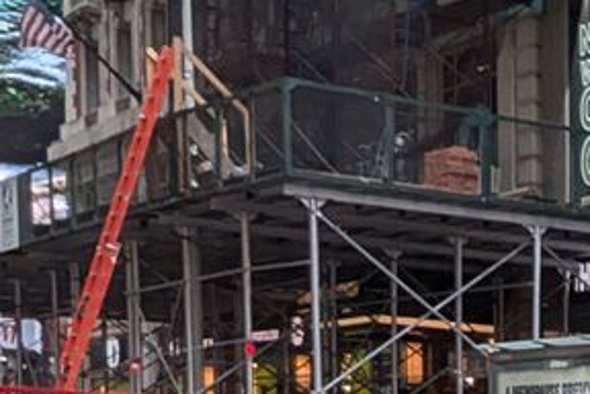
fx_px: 1590
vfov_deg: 13.4
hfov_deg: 15.1
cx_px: 1309
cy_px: 570
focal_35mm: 97
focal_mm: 2.74
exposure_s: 1/358
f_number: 2.2
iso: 46
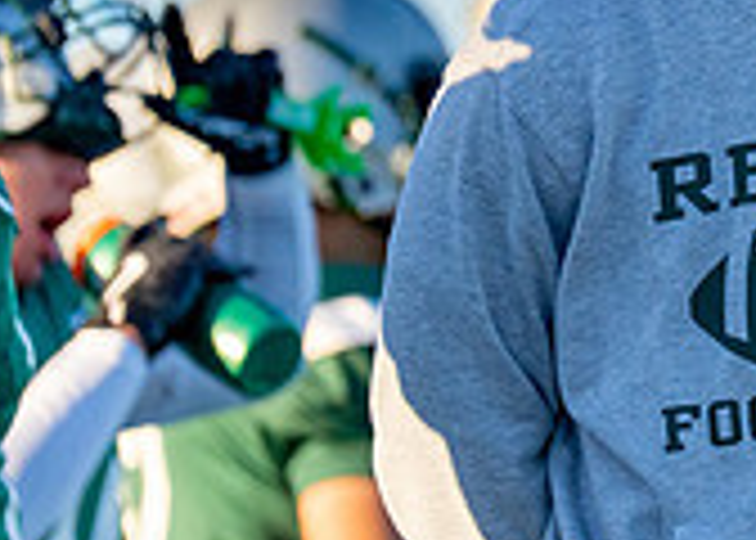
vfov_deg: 1.5
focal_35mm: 954
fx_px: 20483
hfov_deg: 2.1
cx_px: 923
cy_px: 161
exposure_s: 1/3200
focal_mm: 200
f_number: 2.8
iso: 200
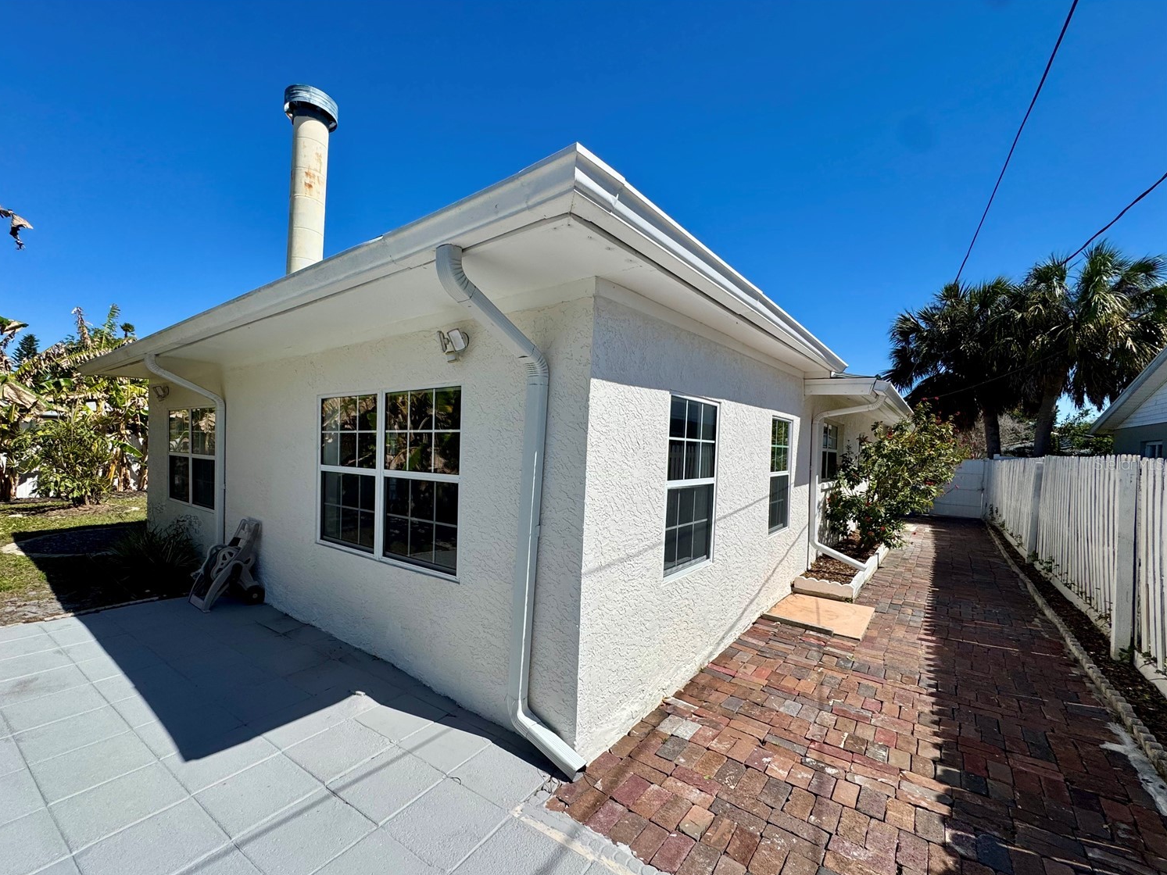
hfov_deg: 98.0
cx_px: 542
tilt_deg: -2.1
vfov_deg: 81.7
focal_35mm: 15
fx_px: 506
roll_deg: -1.2
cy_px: 463
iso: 50
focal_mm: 2.22
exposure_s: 1/3906
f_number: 2.2
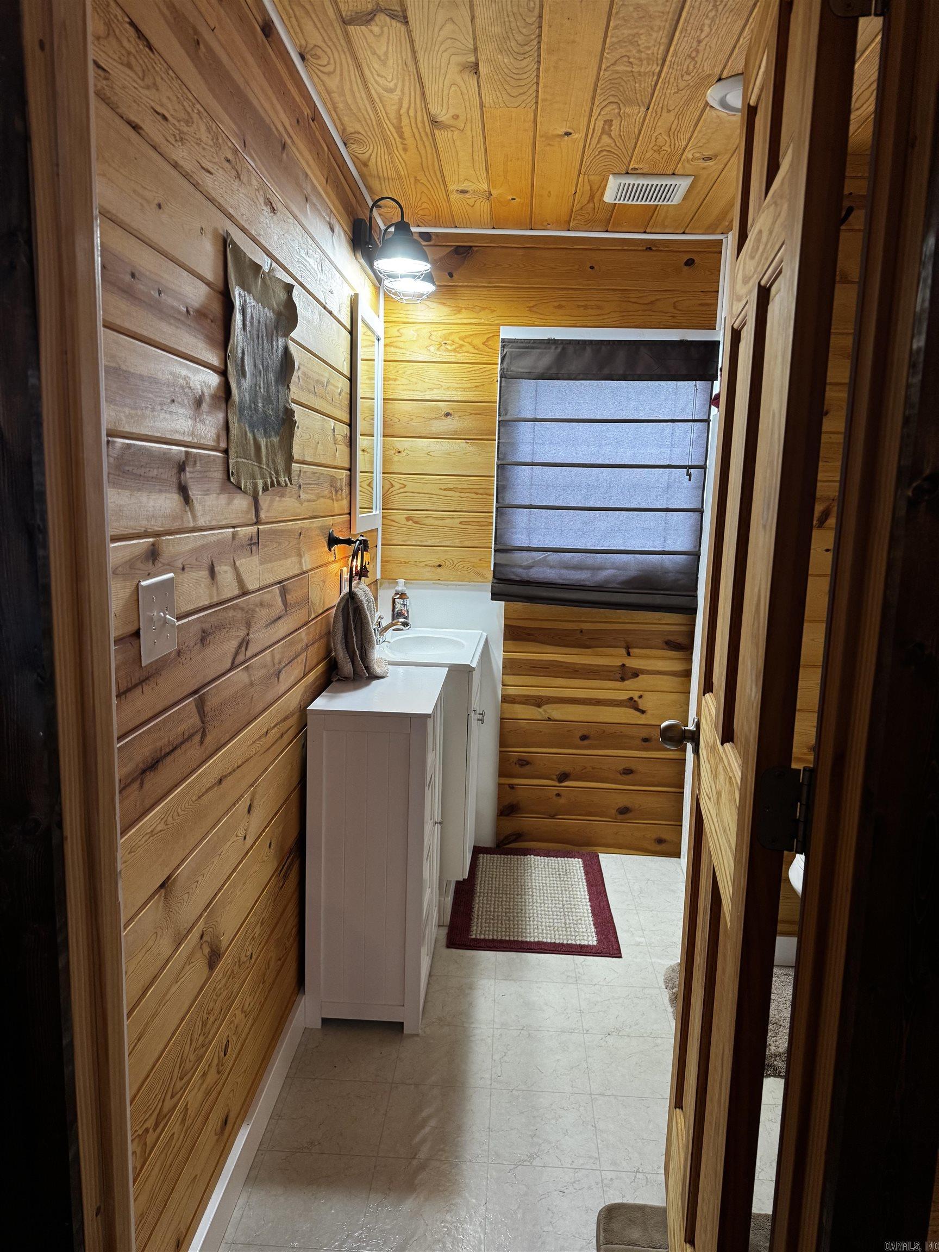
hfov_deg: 56.8
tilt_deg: -9.8
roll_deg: -1.0
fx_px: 868
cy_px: 626
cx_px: 470
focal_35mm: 24
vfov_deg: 71.6
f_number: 1.78
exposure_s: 1/60
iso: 250
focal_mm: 6.76
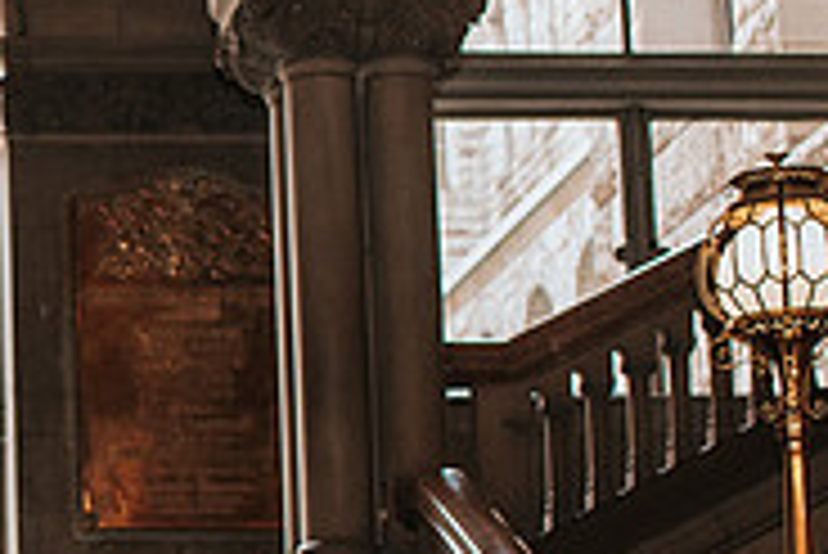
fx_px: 3338
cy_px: 481
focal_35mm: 145
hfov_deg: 13.3
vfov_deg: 9.4
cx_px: -423
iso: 1000
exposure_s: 1/200
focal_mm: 35
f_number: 3.2
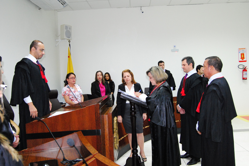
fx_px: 235
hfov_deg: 55.8
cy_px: 82
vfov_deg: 38.9
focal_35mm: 34
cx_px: 125
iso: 1600
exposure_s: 1/60
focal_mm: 22
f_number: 5.6
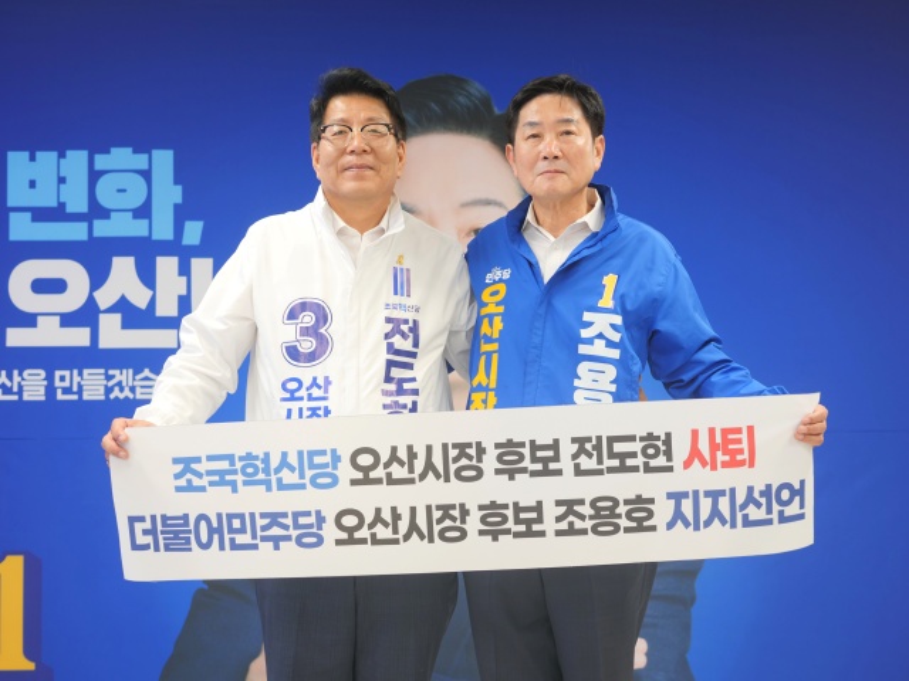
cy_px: 340
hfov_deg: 38.2
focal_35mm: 50
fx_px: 1313
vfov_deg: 29.1
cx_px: 454
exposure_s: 1/30
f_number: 2.5
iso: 200
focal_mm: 25
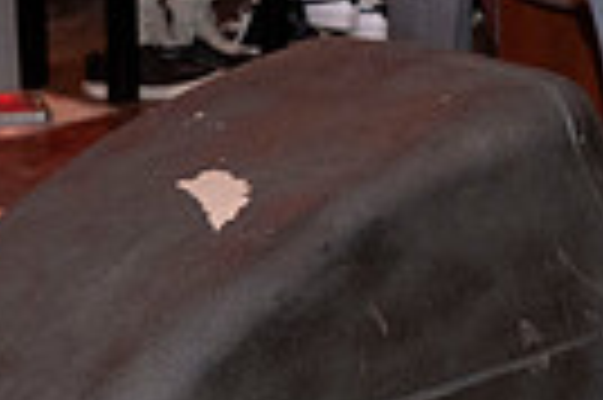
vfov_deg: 6.7
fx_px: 3312
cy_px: -413
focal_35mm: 198
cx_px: 827
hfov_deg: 10.1
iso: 2000
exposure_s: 1/100
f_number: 5.6
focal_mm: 33
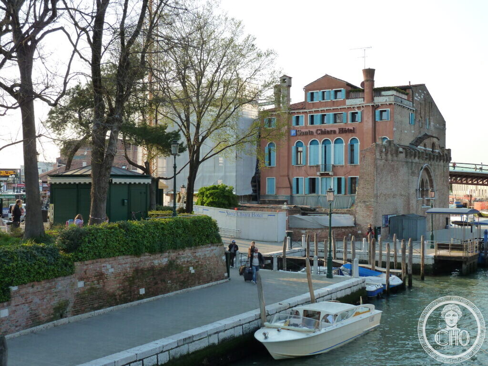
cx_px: 244
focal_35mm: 44
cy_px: 183
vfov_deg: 32.9
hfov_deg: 42.9
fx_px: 620
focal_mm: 7.3
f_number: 4
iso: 125
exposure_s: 1/160
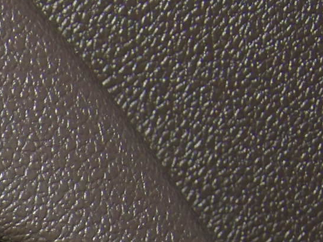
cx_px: -215
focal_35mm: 344
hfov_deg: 5.7
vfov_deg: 4.2
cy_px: 560
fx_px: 3209
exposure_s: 1/100
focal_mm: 13
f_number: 4.1
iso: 200
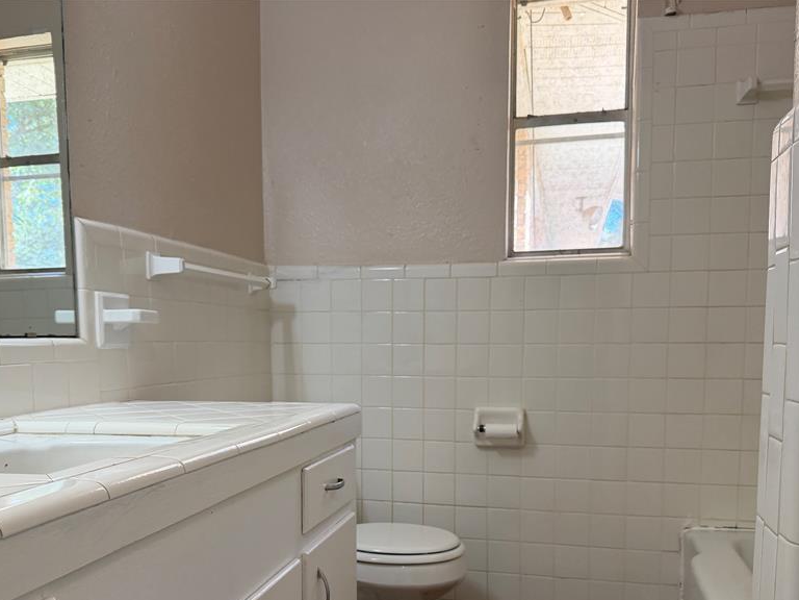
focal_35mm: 32
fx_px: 739
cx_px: 378
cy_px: 399
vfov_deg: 43.6
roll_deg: +0.7
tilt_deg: -6.6
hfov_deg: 56.8
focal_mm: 6.76
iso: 200
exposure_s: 1/176
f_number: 1.78
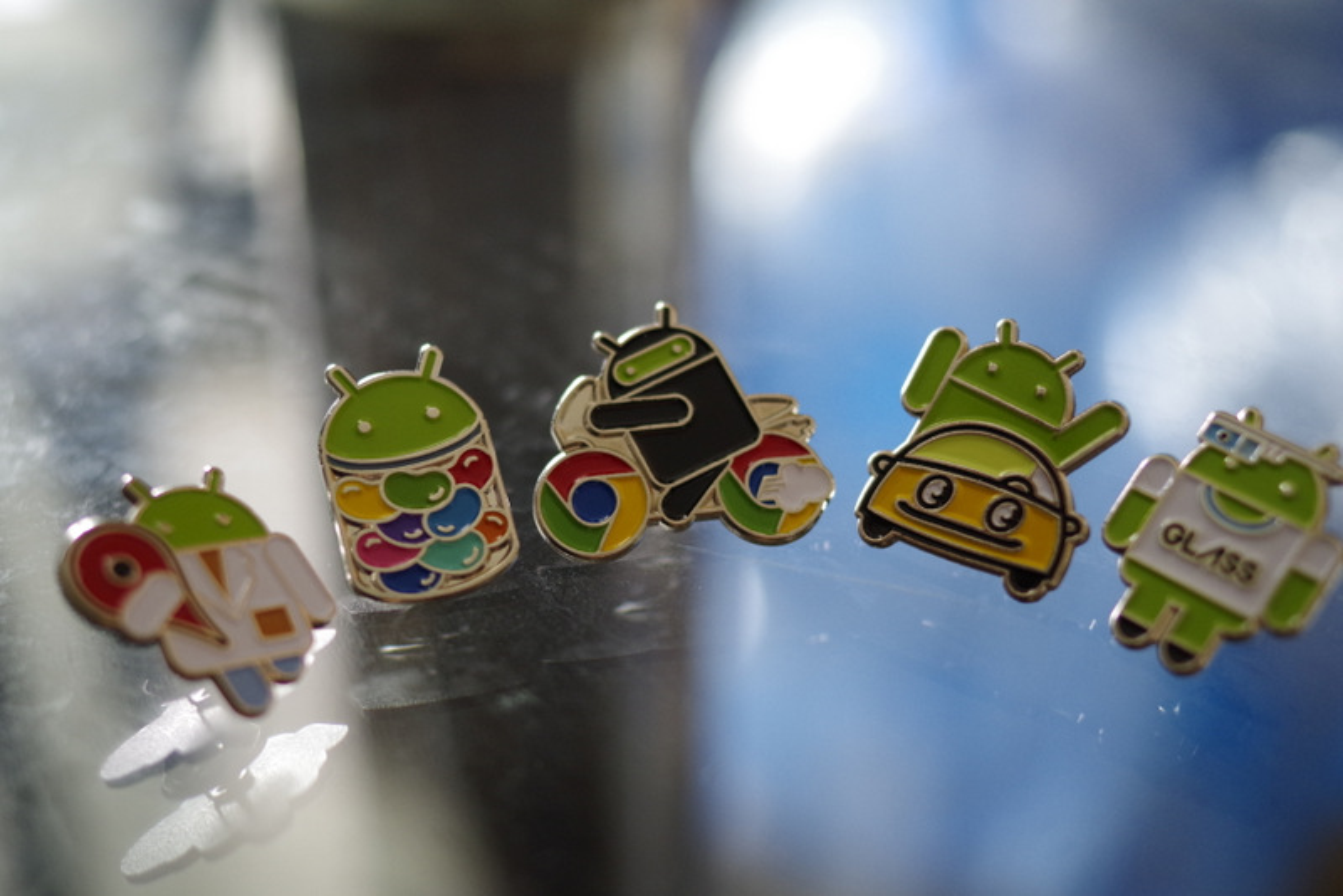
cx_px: 672
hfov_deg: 38.2
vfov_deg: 26.0
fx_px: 1940
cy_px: 448
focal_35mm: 52
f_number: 2.4
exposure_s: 1/60
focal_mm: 35
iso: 800
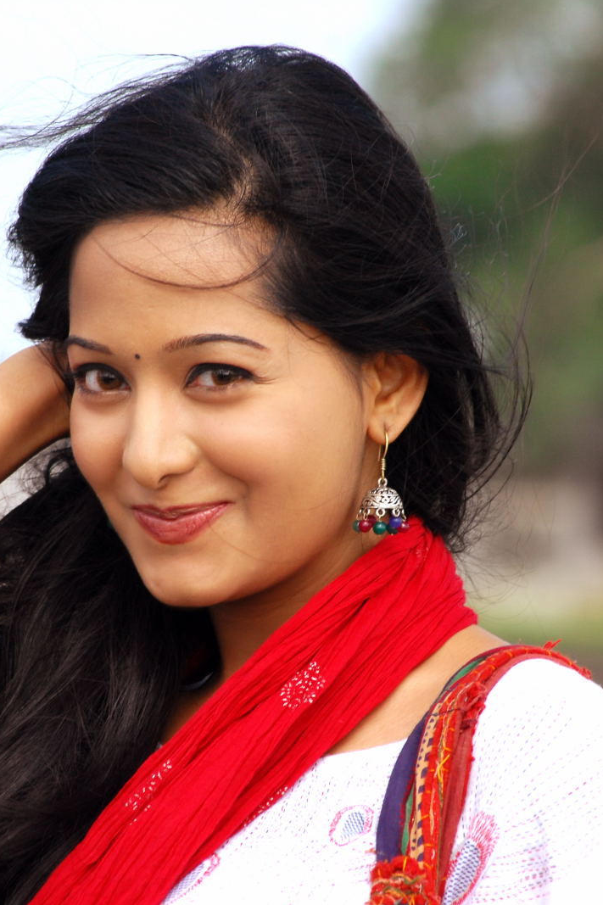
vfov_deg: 4.8
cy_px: 452
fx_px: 10756
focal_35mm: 428
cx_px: 213
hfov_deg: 3.2
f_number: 8
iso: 320
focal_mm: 190
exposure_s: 1/320
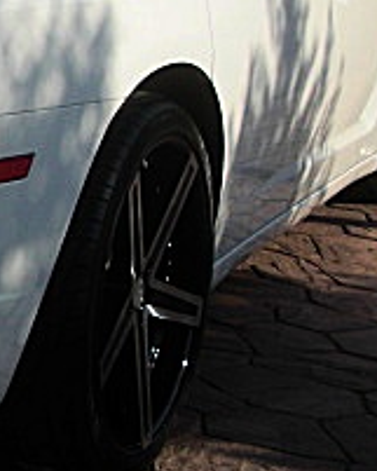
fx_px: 1561
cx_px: -197
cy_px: 180
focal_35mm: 112
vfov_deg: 17.1
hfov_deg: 13.0
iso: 50
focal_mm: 6.3
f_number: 7.9
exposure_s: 1/160
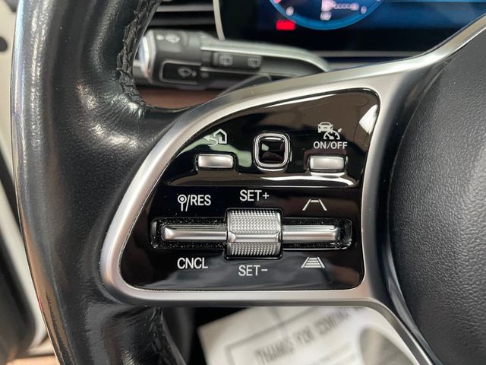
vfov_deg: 53.1
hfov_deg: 67.3
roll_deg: +2.3
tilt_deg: -30.3
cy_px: 182
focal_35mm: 26
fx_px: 365
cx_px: 243
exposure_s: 1/60
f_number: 1.6
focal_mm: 4.2
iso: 400
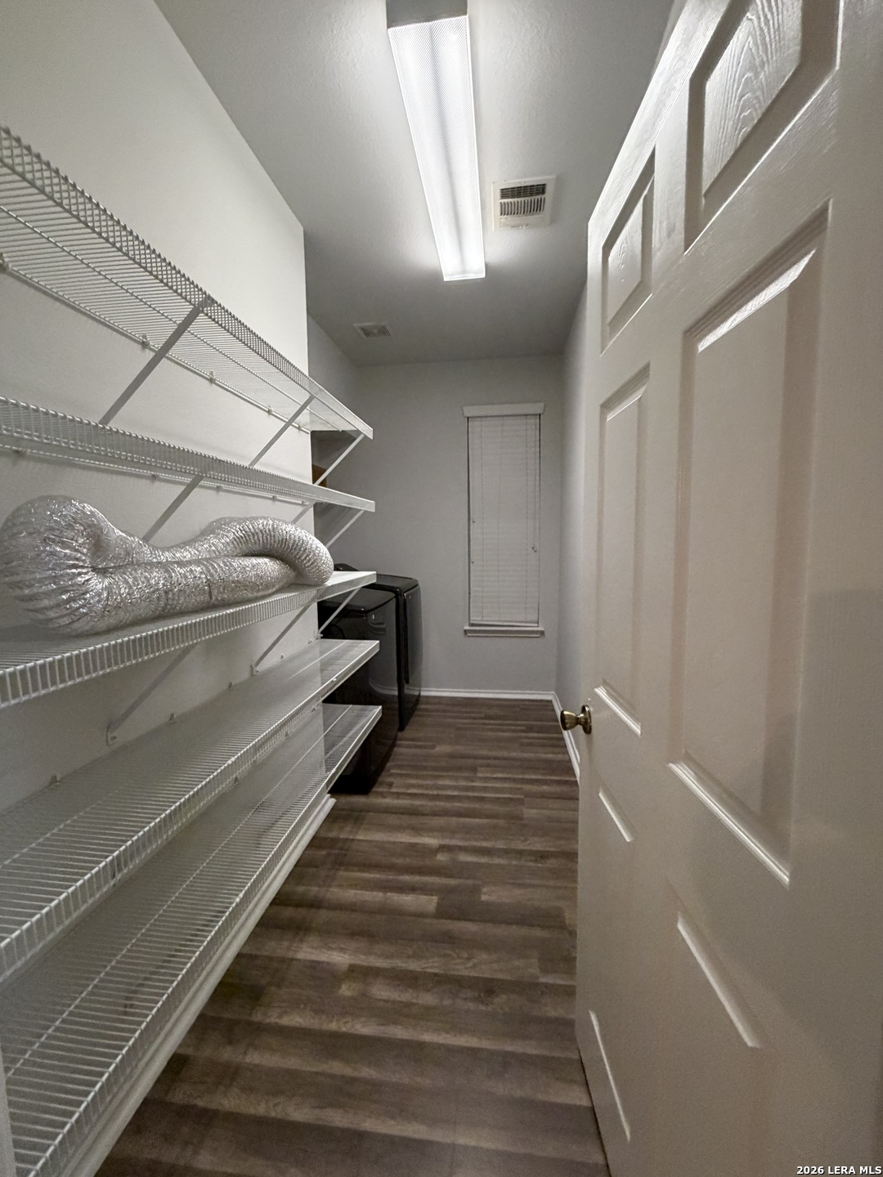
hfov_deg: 85.7
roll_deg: +0.7
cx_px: 442
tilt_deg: -5.8
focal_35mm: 14
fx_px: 476
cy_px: 588
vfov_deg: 102.1
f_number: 2.2
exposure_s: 1/60
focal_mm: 2.22
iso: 500
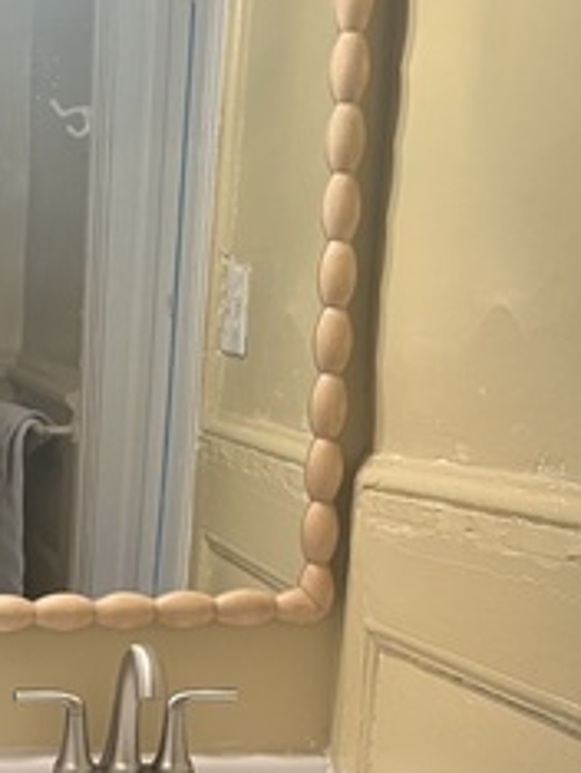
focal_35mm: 74
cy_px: 728
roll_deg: -0.3
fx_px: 1653
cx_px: -63
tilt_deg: -11.9
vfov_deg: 25.3
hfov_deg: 19.1
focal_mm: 5.7
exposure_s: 1/60
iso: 100
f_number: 1.5
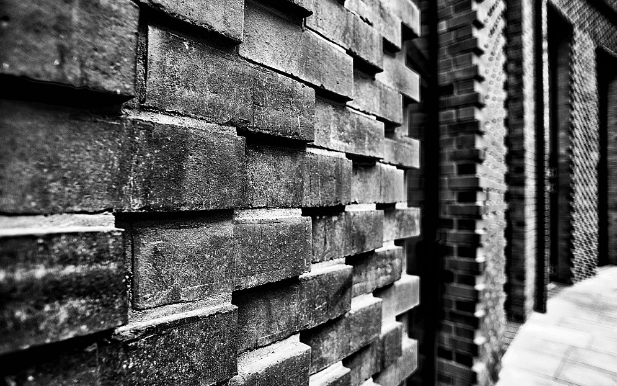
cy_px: 191
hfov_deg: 82.3
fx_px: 353
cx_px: 316
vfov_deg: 57.3
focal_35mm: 21
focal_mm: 20
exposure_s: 1/100
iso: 100
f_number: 3.5
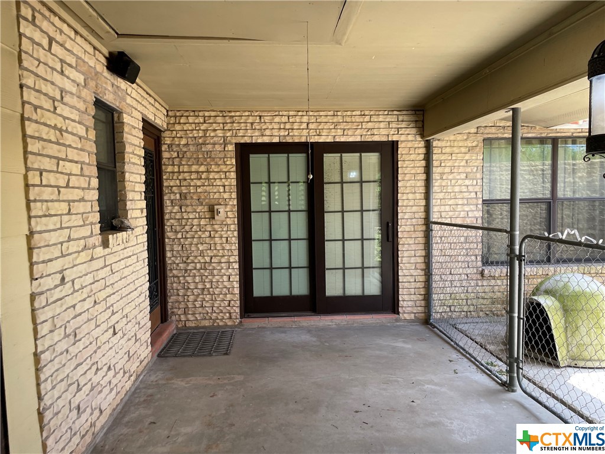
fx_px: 454
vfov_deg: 53.1
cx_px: 302
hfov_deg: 67.3
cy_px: 227
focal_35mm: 26
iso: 32
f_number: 1.6
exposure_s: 1/126
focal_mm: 4.2
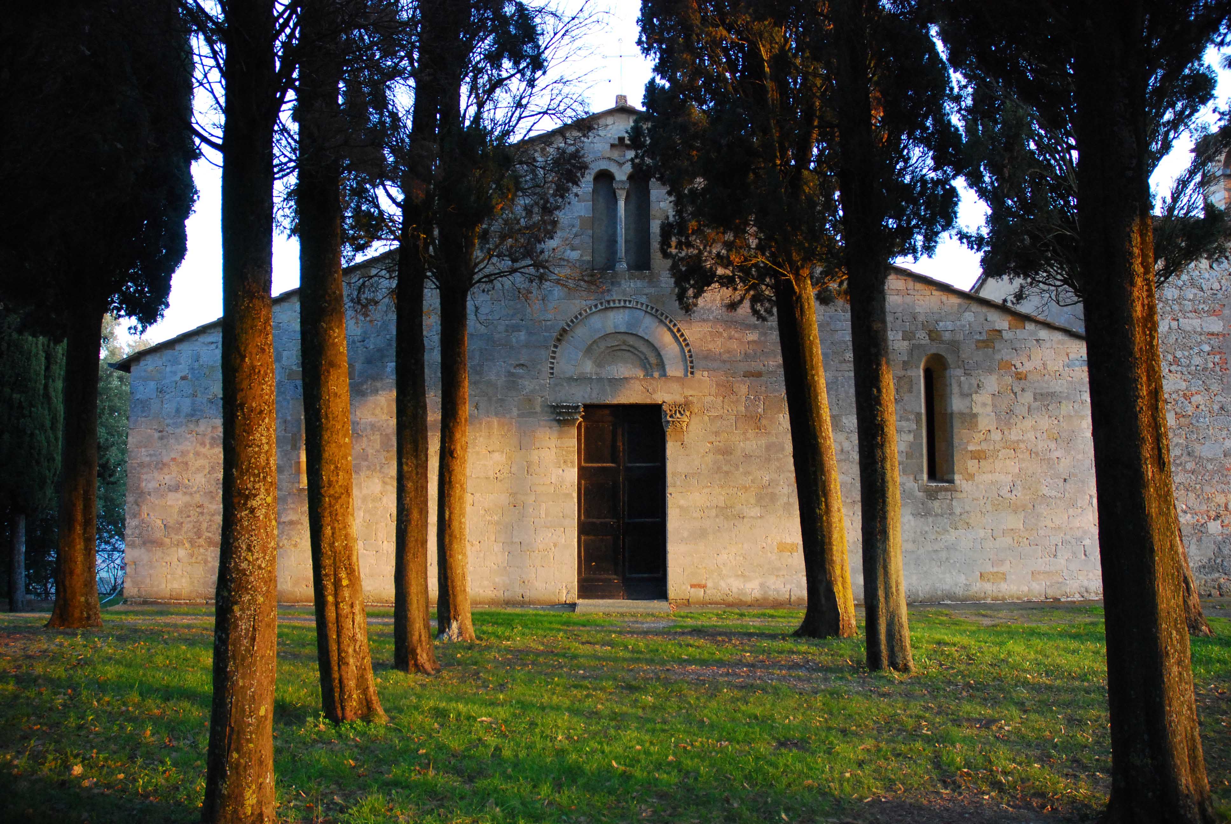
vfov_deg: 48.0
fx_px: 924
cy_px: 412
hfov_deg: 67.3
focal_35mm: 27
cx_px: 616
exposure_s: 1/125
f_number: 3.5
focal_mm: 18
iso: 640
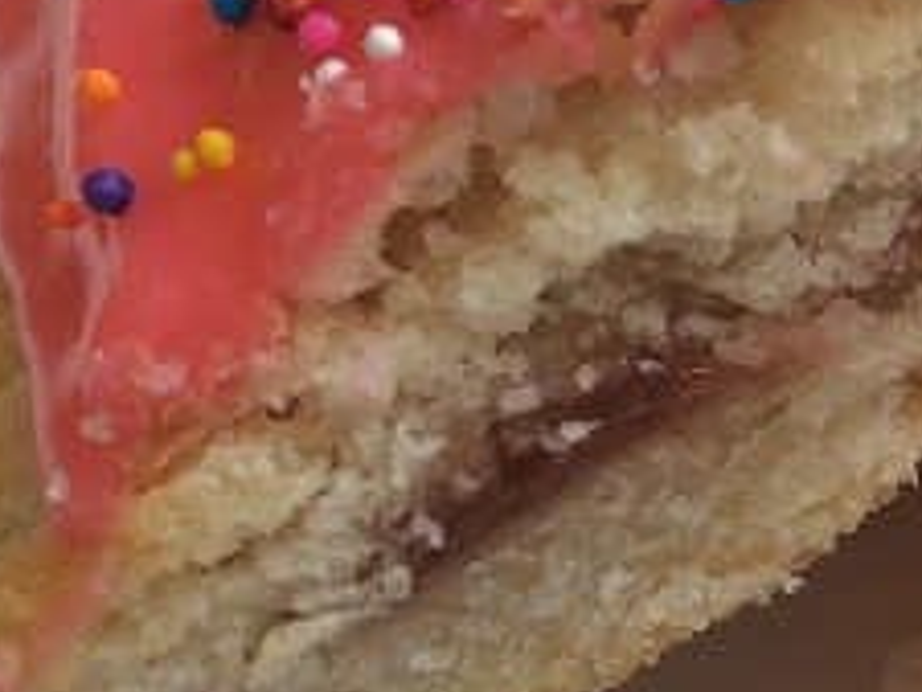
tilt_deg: -53.8
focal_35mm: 101
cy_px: 356
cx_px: 1252
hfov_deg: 18.0
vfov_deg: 14.7
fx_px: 2692
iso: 50
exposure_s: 1/60
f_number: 2.2
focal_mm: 4.15
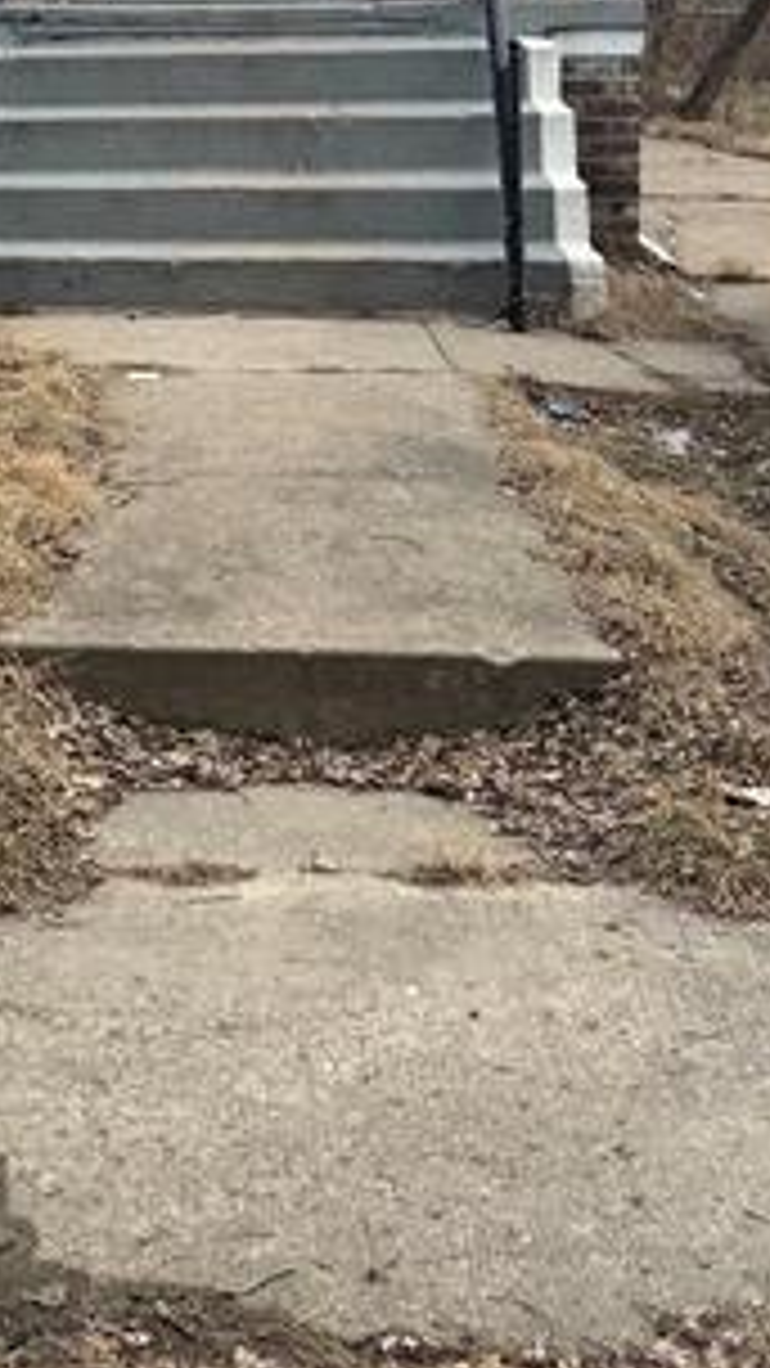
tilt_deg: -2.0
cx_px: -117
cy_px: 112
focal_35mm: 66
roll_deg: +0.8
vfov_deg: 30.4
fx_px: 2396
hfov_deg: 17.5
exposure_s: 1/2105
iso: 80
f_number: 1.78
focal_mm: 6.76
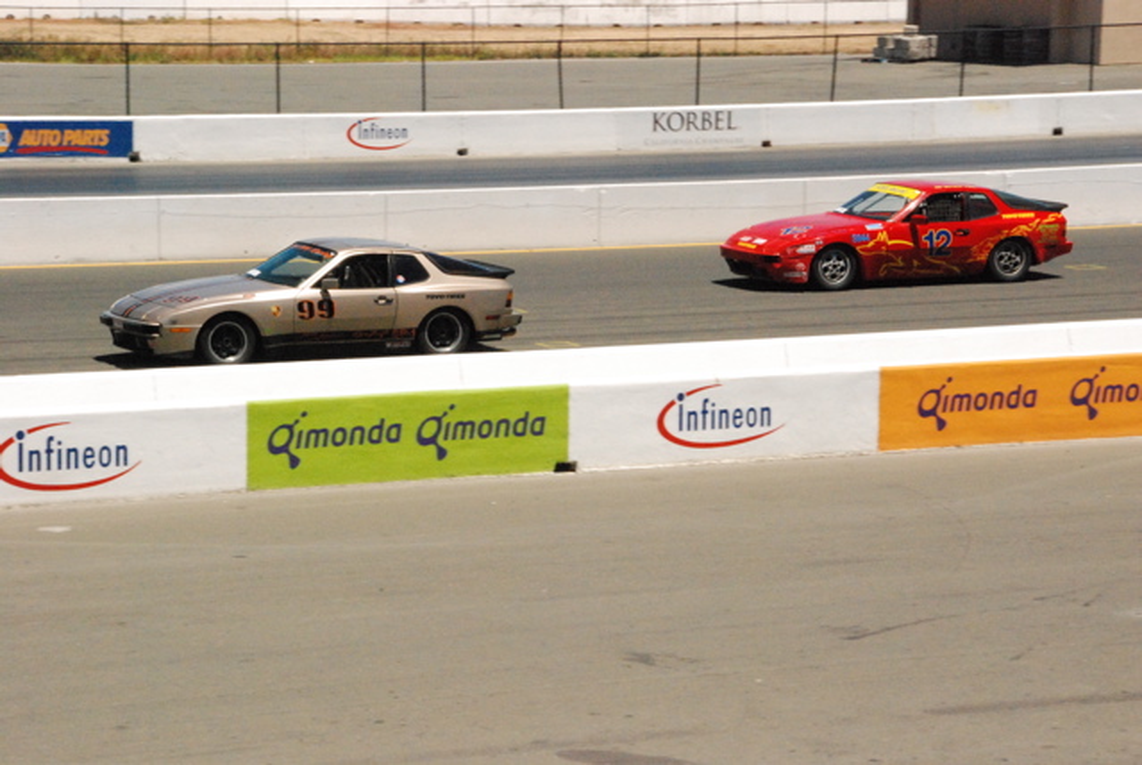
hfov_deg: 14.4
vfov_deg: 9.7
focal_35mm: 142
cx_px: 571
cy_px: 382
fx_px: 4527
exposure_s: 1/800
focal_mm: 95
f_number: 29
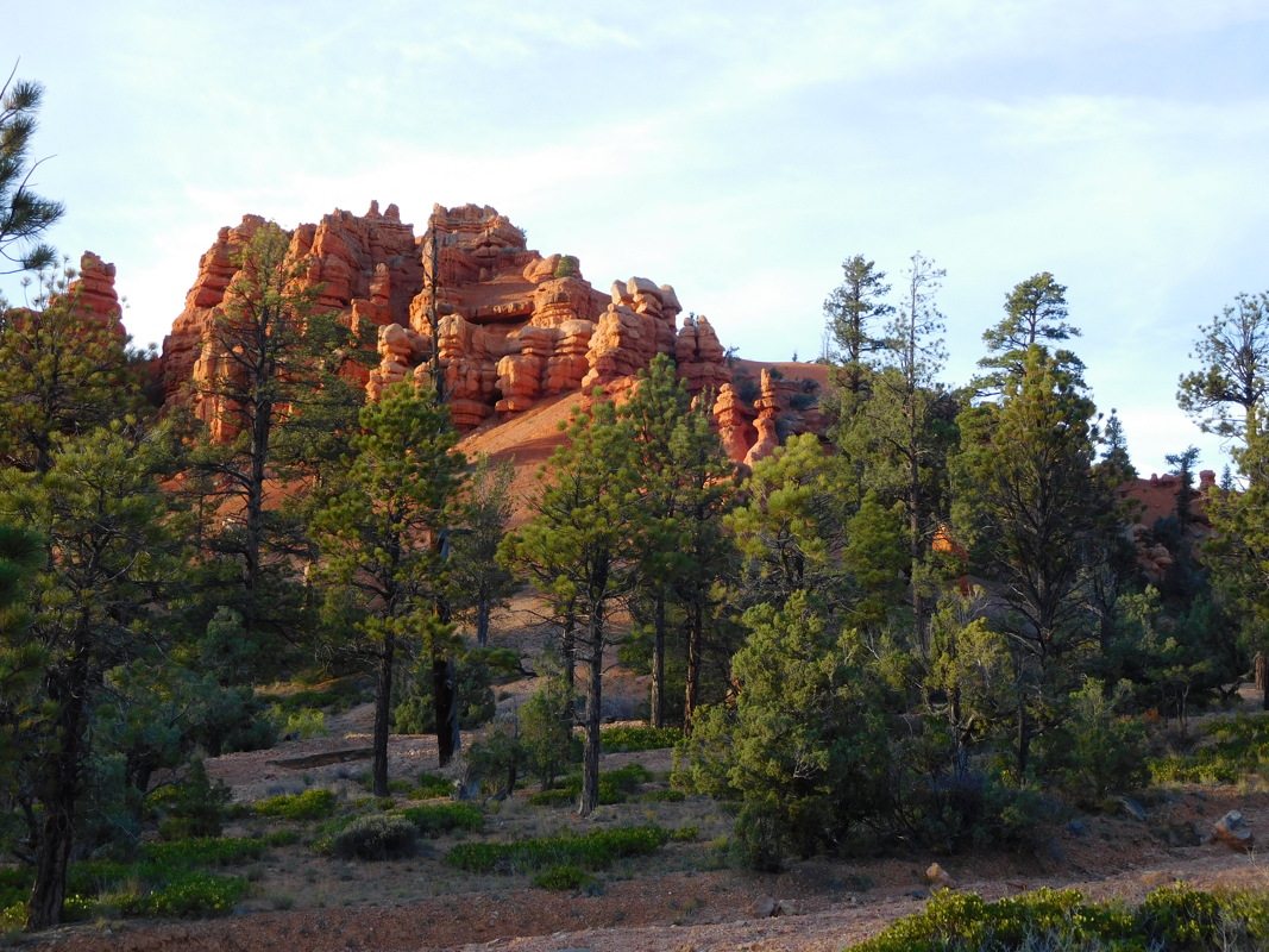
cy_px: 476
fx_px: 1649
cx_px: 634
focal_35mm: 45
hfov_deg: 42.1
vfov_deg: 32.2
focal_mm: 8
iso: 125
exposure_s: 1/125
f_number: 4
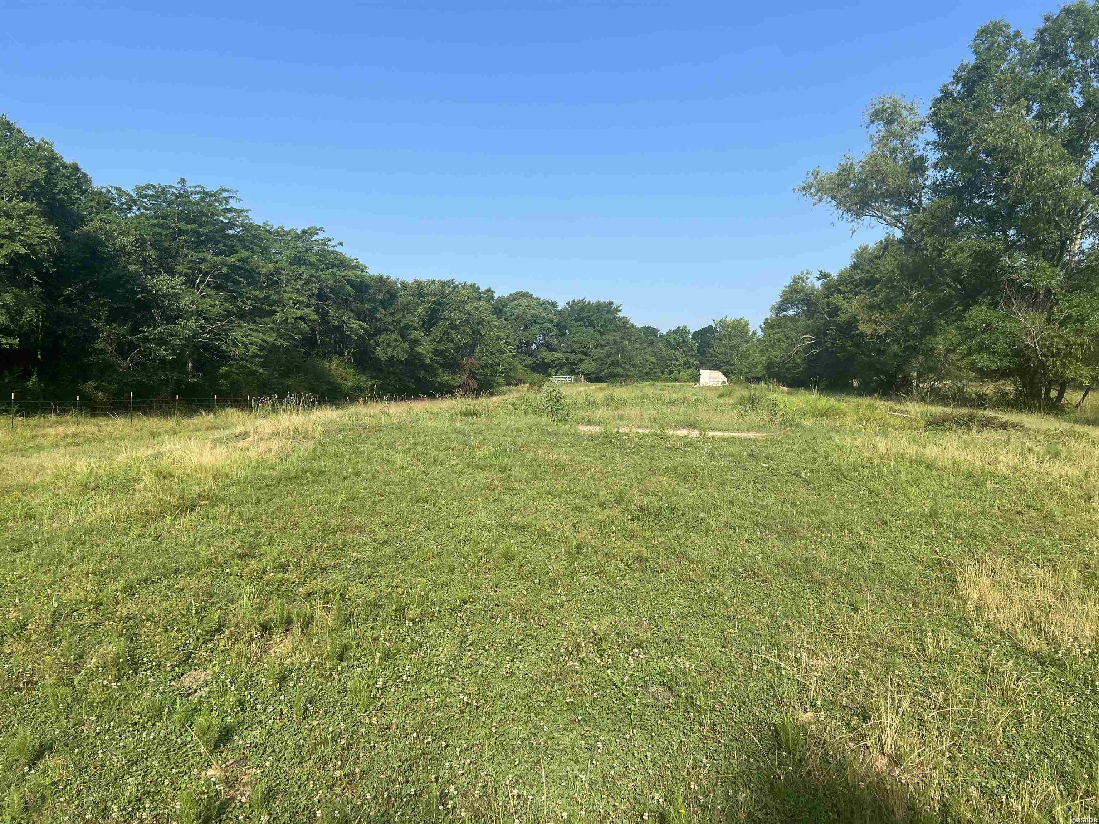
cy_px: 412
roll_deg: -1.2
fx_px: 825
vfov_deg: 53.1
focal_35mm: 26
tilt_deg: -3.8
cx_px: 550
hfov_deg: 67.3
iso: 50
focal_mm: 5.7
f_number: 1.5
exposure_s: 1/3077
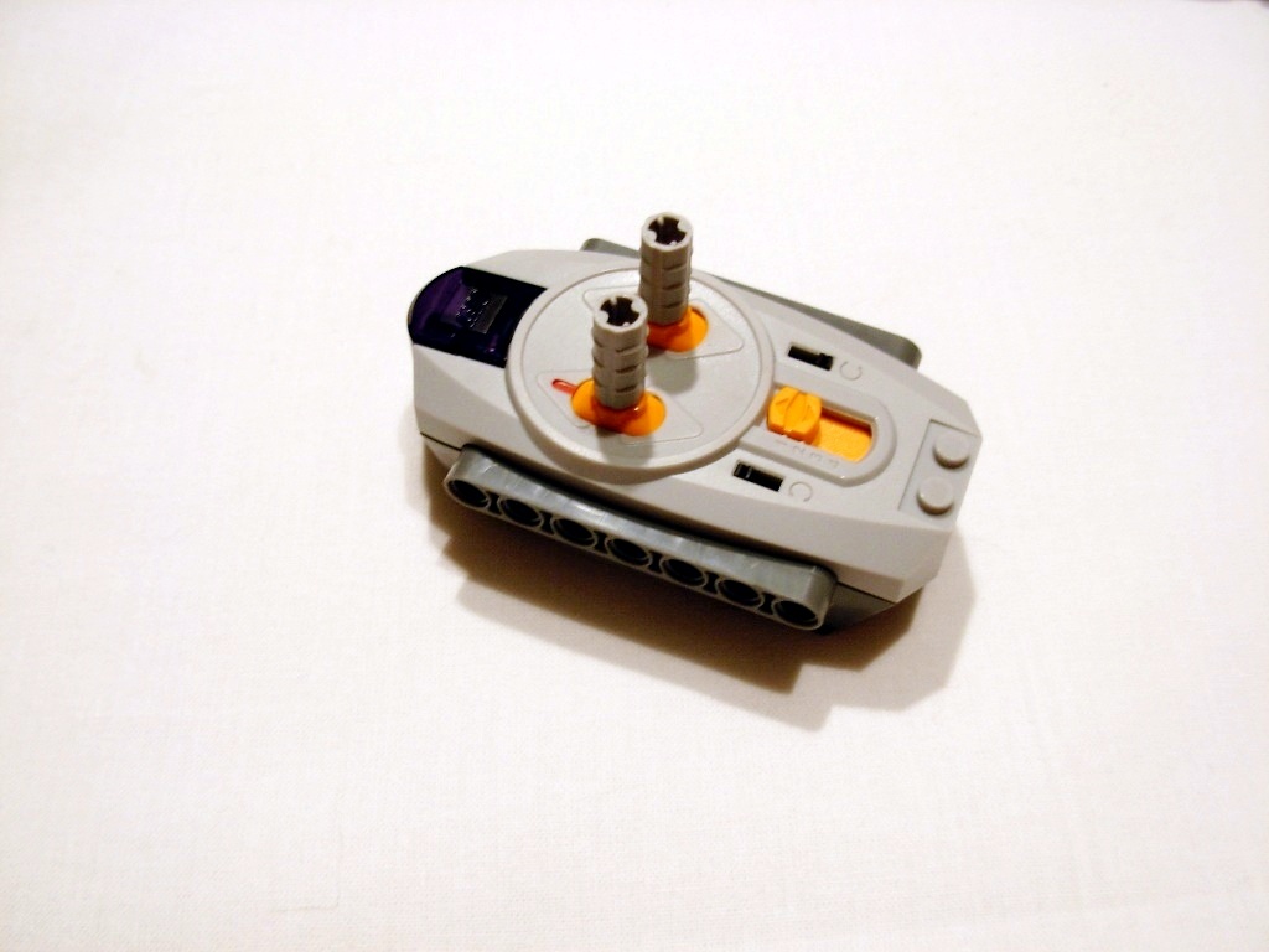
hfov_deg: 49.0
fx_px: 1393
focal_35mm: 38
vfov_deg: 37.7
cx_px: 634
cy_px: 476
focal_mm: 6.3
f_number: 2.9
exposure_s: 1/8
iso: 79
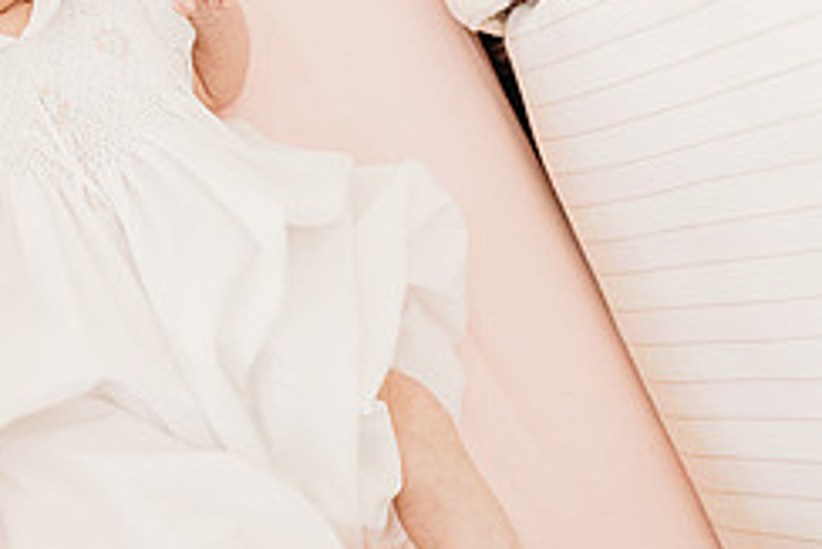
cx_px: -13
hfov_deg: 32.1
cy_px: -35
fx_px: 1302
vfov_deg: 22.6
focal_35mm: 57
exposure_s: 1/100
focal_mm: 24
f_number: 2.8
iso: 1600
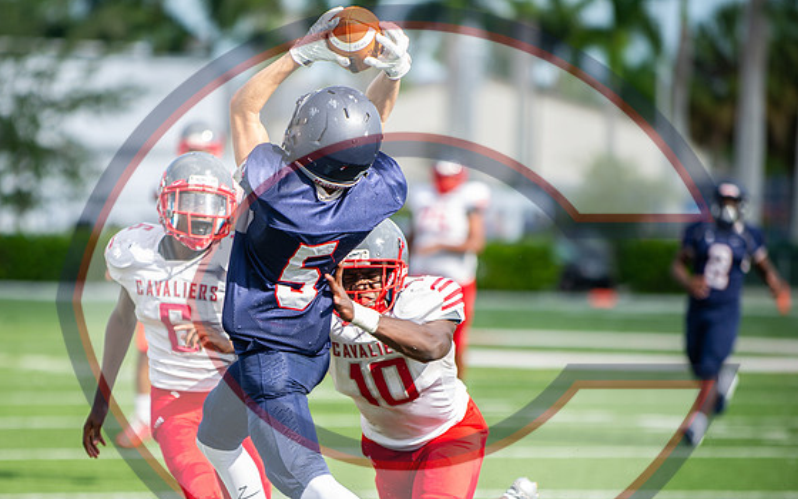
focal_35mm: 256
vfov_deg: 5.1
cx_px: 298
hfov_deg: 8.2
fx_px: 5568
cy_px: 288
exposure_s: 1/1000
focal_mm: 200
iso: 200
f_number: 2.8
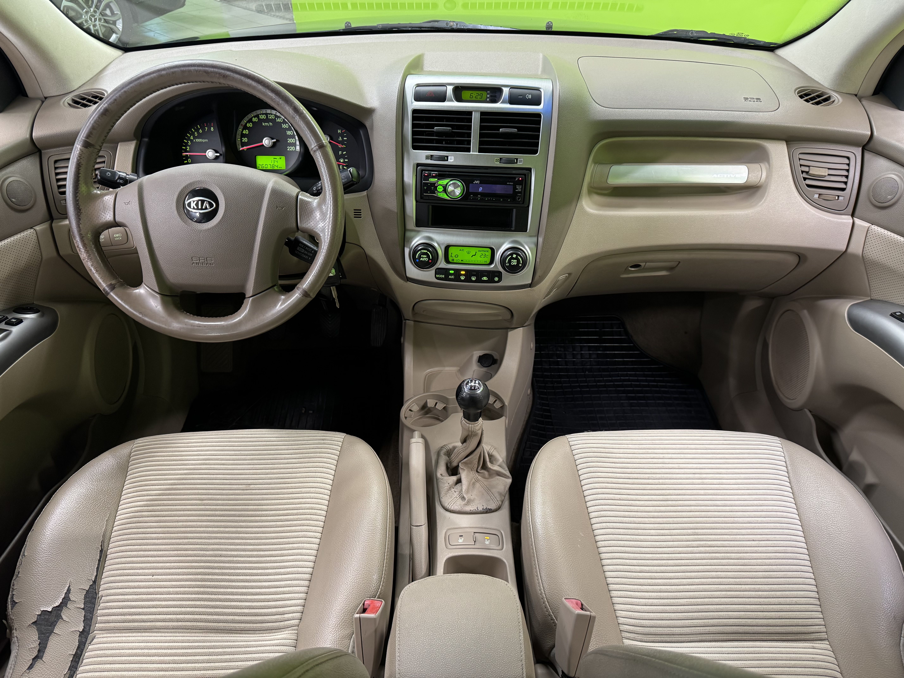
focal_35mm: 24
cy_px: 339
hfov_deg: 71.6
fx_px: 627
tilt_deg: -37.8
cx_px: 452
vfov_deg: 56.8
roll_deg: +0.7
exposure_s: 1/50
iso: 250
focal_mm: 6.76
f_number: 1.78
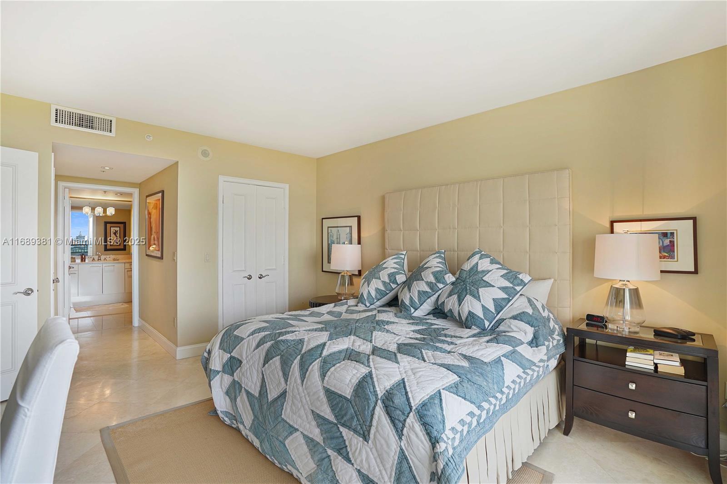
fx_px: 323
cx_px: 364
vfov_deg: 73.7
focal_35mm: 16
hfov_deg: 96.7
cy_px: 242
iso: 320
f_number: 4.5
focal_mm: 16
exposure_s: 1/125
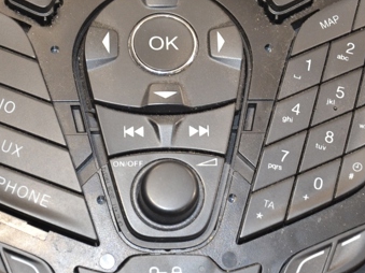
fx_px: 1665
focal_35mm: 158
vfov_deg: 9.4
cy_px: 155
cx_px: 155
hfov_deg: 12.5
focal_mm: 58
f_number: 5
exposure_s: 1/100
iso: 800
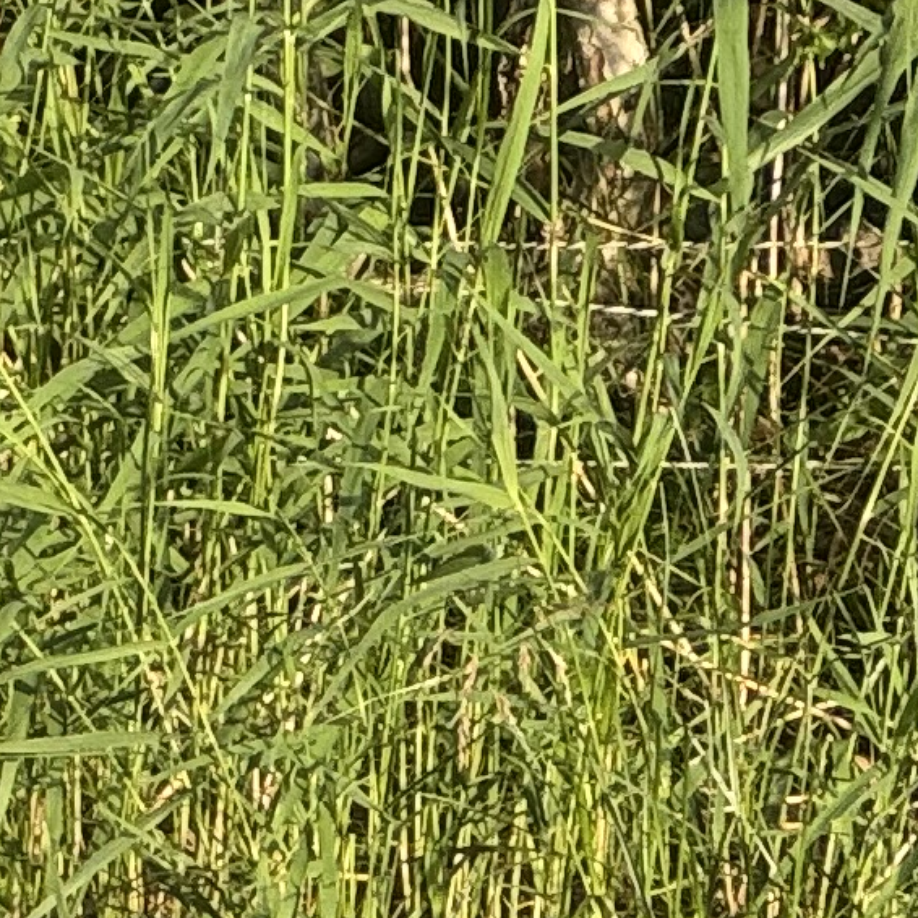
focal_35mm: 485
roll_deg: +2.3
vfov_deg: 3.6
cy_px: 564
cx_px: -1795
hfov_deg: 3.5
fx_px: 14552
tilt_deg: -5.1
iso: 25
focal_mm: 9
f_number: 2.8
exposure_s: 1/239
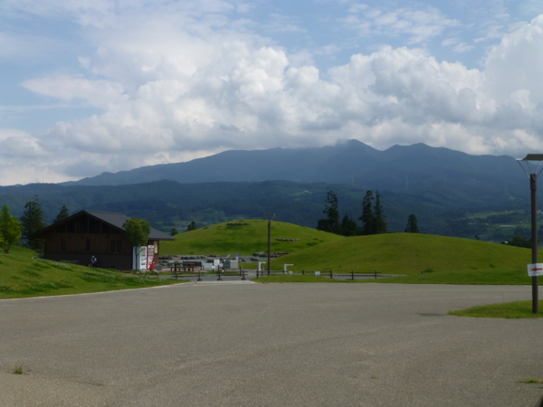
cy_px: 204
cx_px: 272
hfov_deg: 37.5
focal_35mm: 51
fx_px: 800
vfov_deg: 28.6
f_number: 4.4
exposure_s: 1/1300
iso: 100
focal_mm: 9
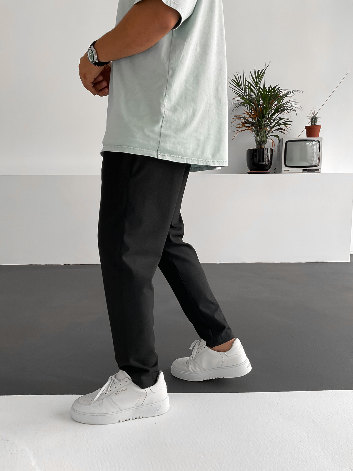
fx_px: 394
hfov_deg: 48.2
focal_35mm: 29
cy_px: 236
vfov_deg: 61.7
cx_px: 176
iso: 32
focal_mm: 3
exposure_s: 1/120
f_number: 1.8
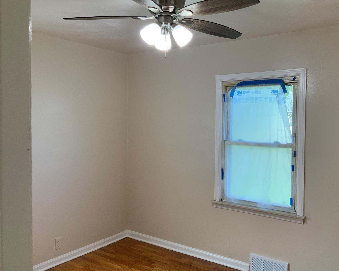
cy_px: 129
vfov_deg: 44.5
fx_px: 331
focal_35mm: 33
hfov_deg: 54.0
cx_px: 194
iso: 50
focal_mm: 3
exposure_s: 1/120
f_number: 1.8
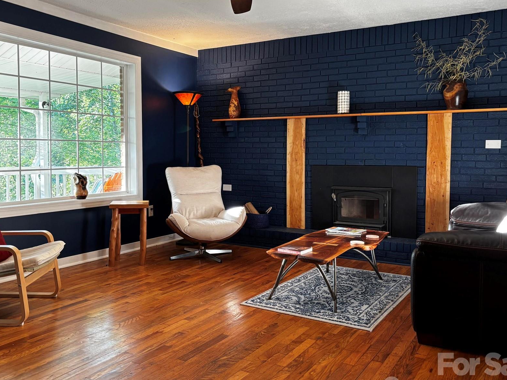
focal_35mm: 34
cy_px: 168
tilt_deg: -3.0
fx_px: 498
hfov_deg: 53.7
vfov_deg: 41.7
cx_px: 209
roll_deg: -0.1
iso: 160
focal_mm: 5.96
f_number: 1.6
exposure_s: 1/60
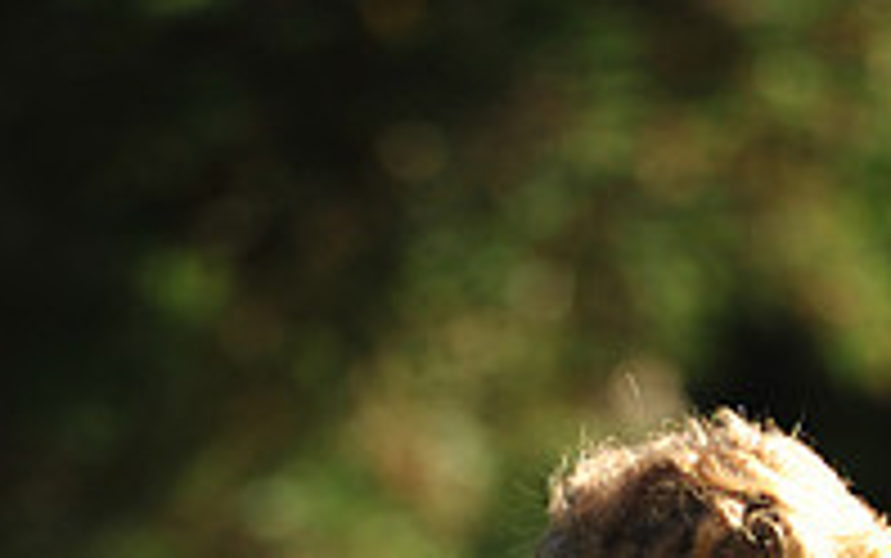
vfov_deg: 2.4
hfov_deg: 3.8
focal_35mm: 553
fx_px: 13436
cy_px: 1287
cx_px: 612
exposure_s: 1/1250
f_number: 4.5
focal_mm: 185
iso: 400
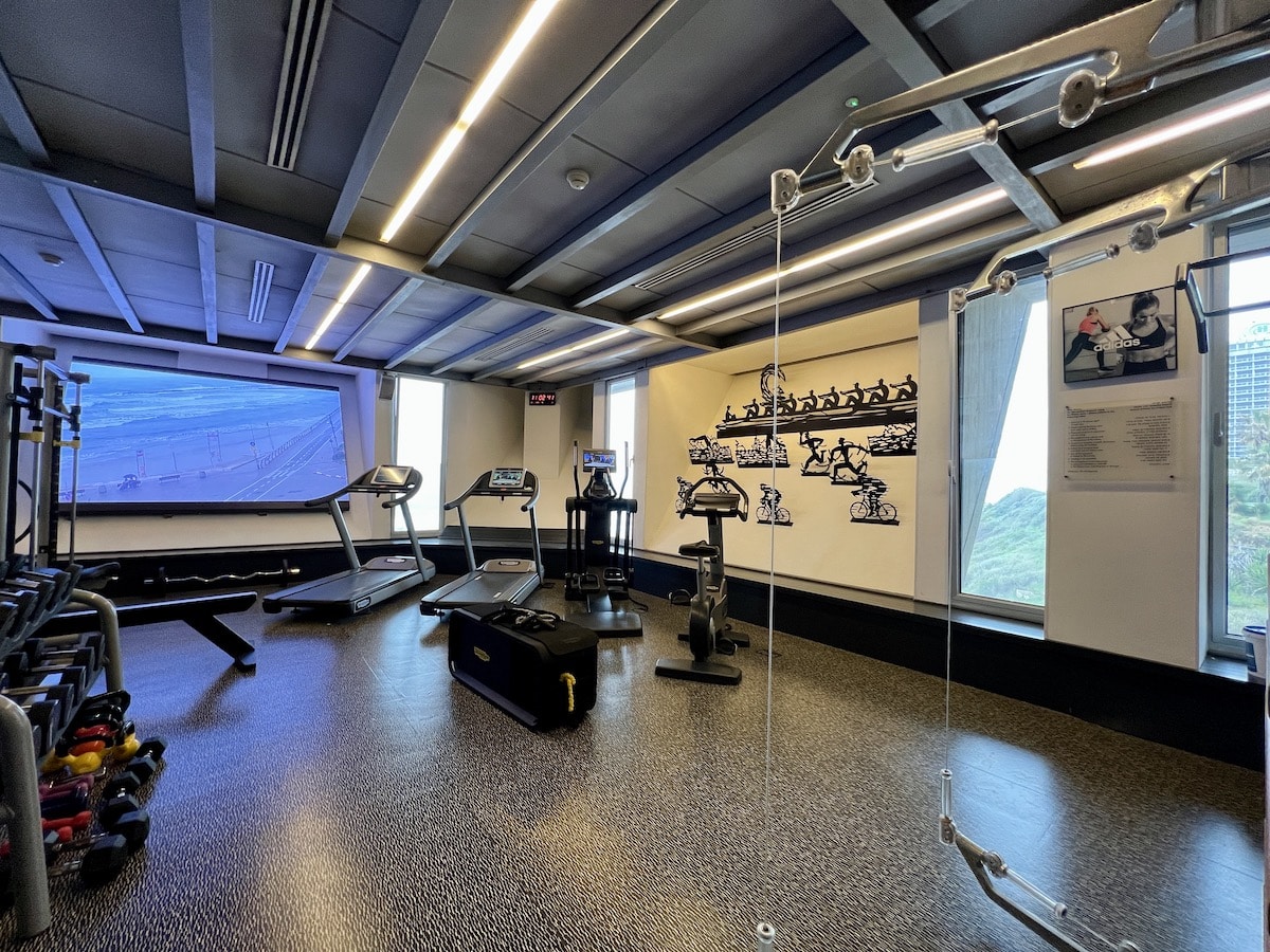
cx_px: 635
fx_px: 477
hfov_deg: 106.2
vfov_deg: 89.9
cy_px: 476
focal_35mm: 13
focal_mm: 1.57
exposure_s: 1/120
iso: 125
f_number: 1.8
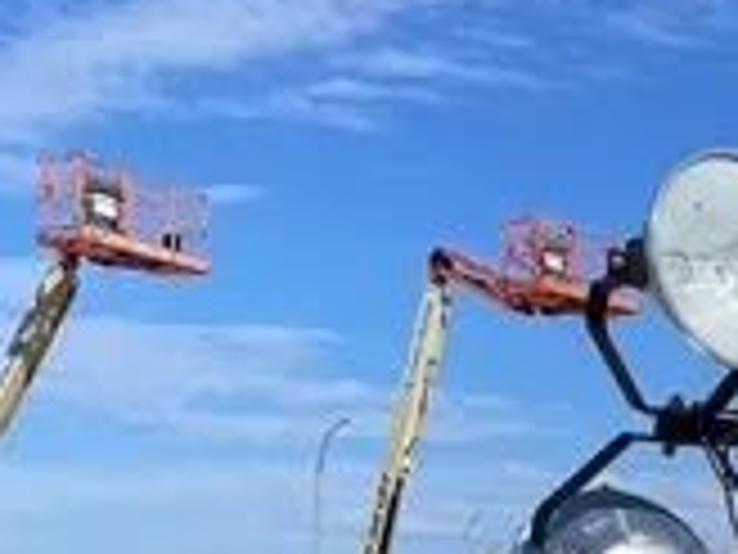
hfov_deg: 20.2
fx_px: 1855
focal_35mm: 87
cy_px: 790
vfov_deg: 15.8
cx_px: 1017
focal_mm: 4.2
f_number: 1.6
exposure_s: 1/4831
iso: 32
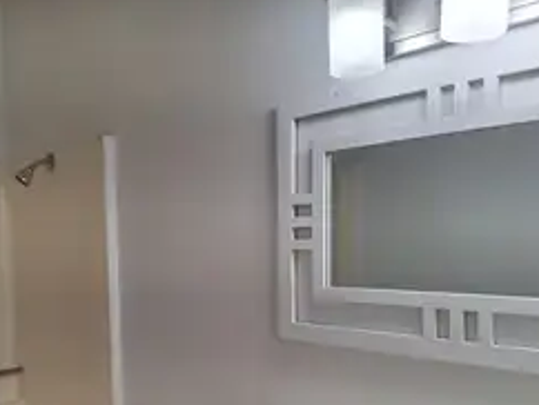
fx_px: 592
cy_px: 278
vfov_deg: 37.3
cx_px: 185
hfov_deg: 48.2
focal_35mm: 38
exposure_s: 1/216
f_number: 1.8
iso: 40
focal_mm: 5.54
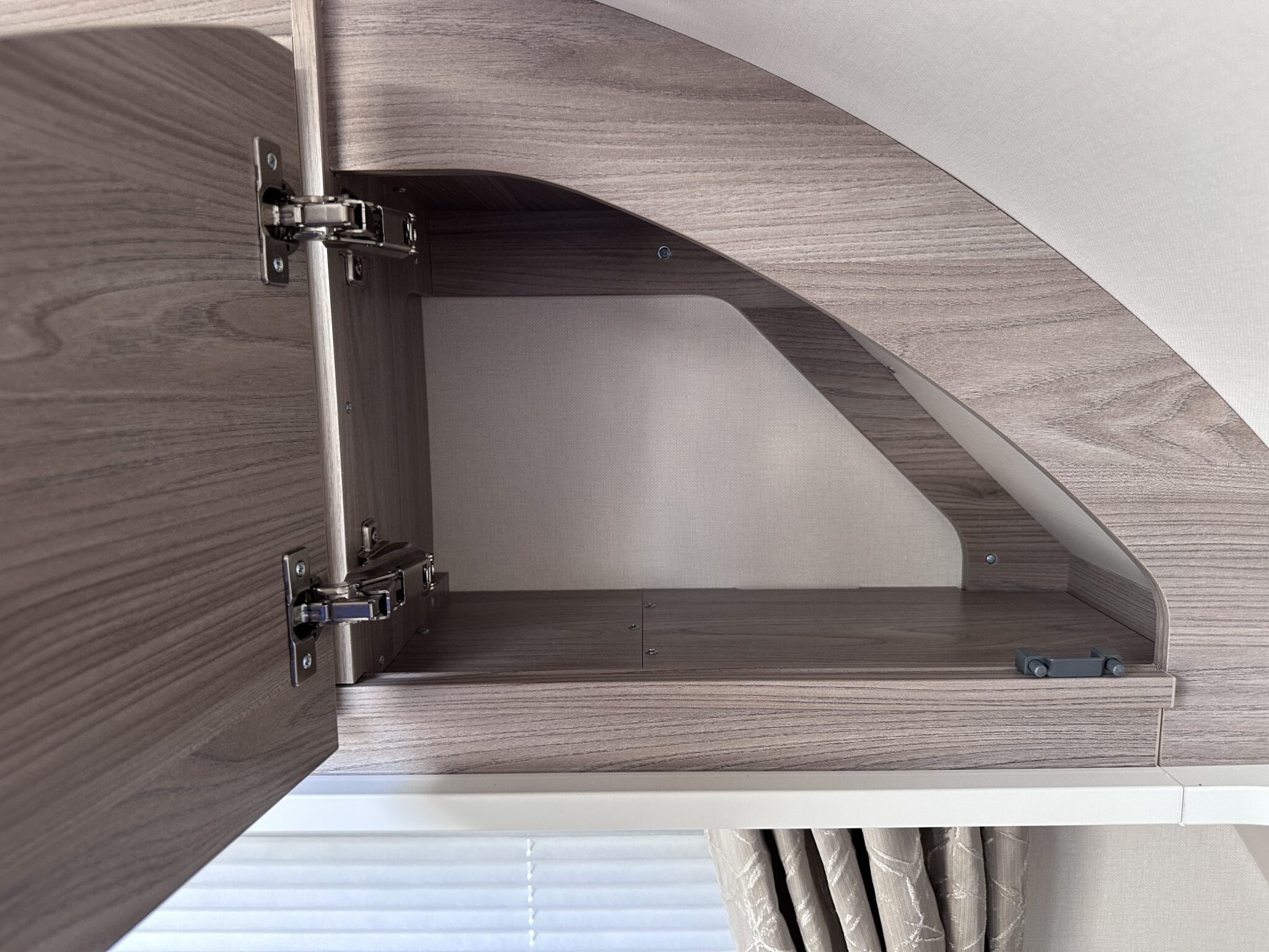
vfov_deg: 56.8
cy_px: 476
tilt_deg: -6.0
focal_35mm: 24
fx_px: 880
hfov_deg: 71.6
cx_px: 634
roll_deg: +0.9
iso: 250
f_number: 1.78
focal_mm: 6.86
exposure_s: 1/101
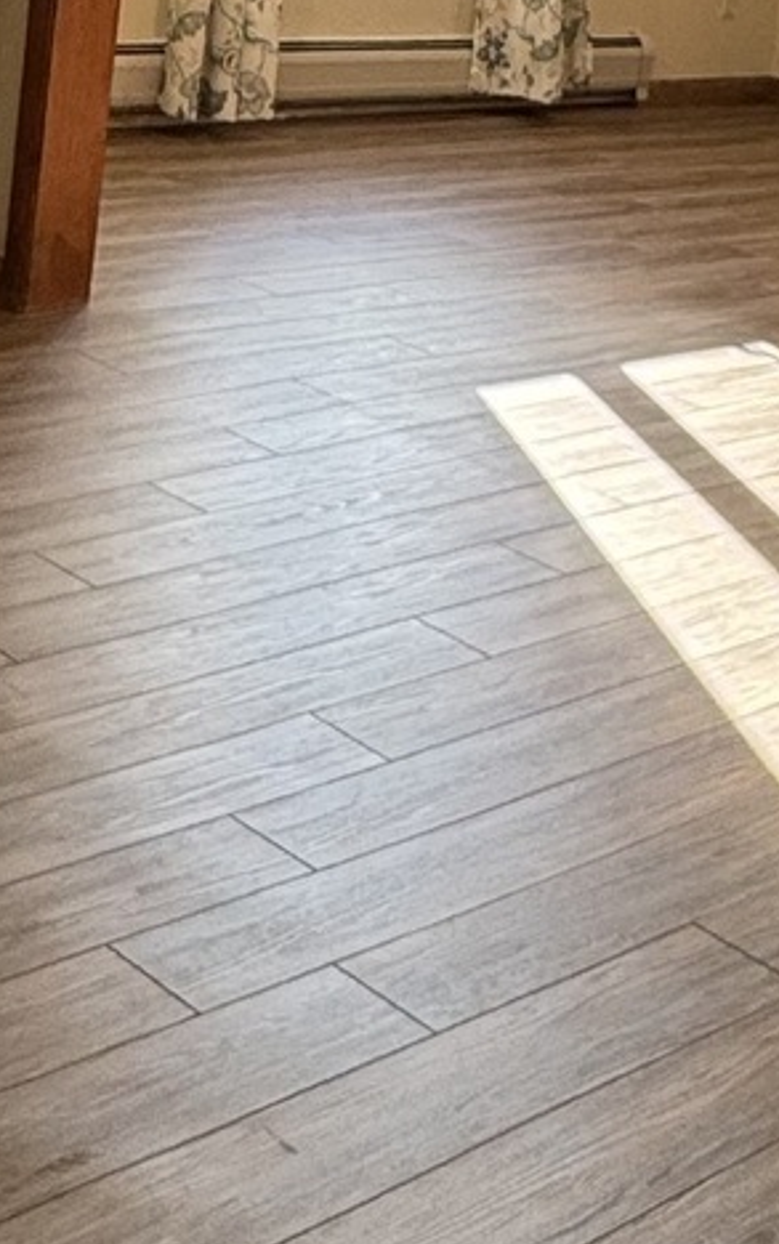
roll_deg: -6.1
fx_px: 2477
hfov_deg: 17.9
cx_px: 370
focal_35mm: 73
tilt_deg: -5.7
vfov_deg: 26.2
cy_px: -98
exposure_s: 1/120
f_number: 2.2
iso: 160
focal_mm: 2.22
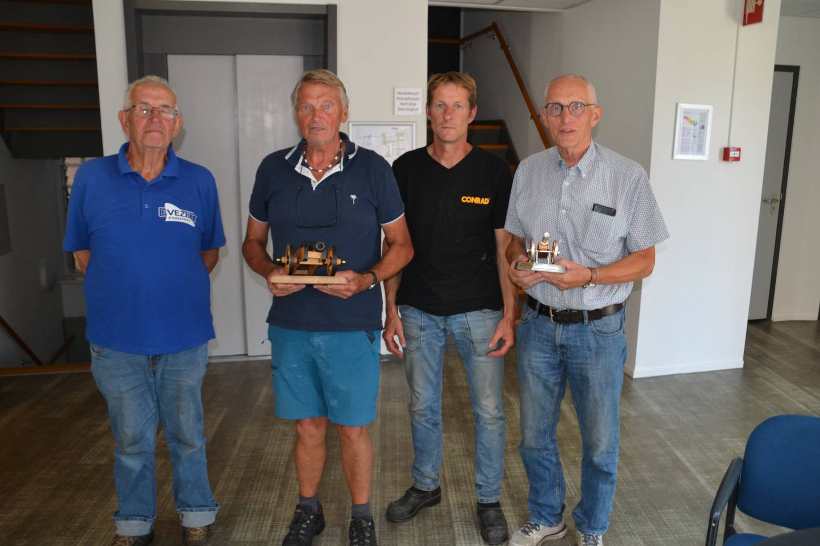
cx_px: 410
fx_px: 683
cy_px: 273
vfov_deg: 43.6
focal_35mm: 30
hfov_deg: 61.9
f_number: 3.5
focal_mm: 20
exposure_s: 1/60
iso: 640
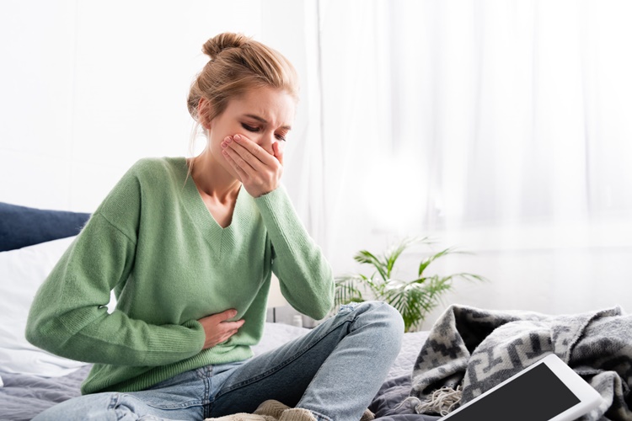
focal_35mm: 24
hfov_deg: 73.7
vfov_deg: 53.1
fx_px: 421
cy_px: 210
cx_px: 316
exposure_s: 1/200
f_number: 4
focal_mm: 24
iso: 160
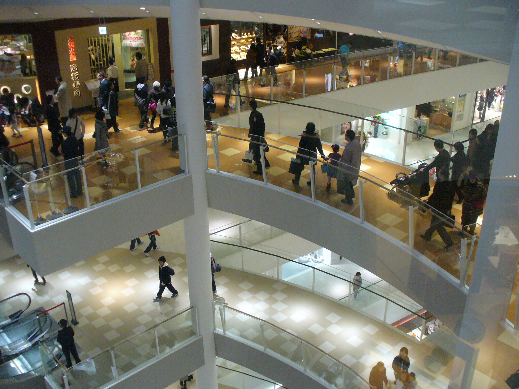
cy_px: 194
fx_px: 555
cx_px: 260
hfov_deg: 50.1
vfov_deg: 38.7
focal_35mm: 37
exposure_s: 1/80
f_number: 2.8
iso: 400
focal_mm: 6.1
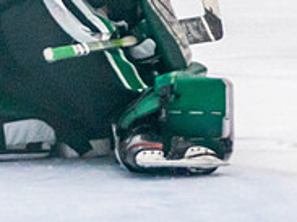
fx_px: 4570
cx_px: 439
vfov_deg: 2.8
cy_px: -88
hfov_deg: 3.7
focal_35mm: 533
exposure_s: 1/1600
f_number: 2.8
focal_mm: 102
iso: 4000
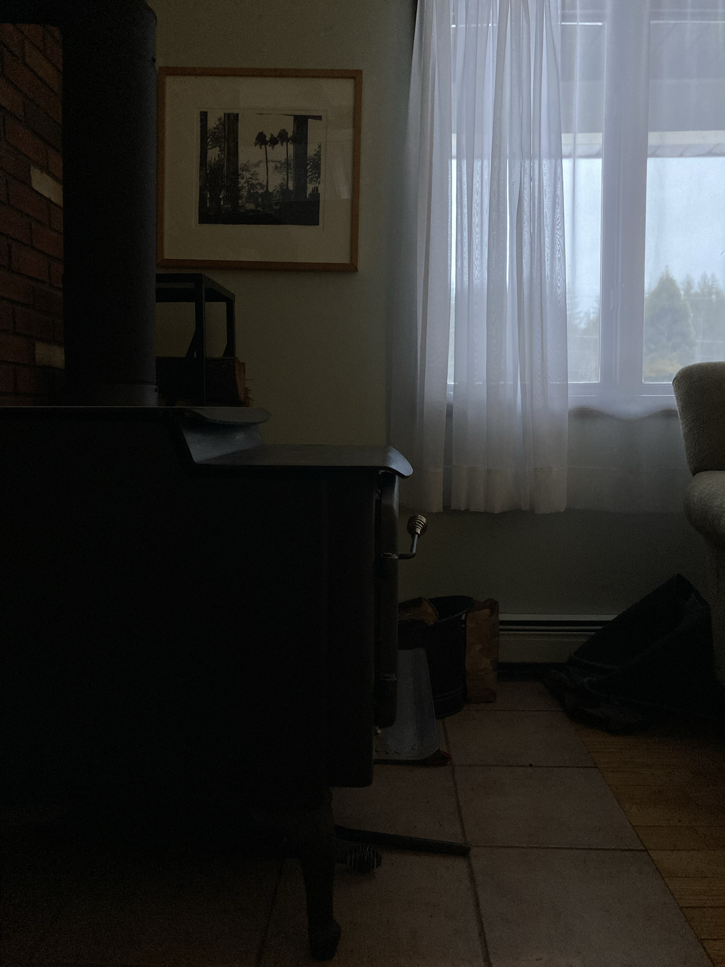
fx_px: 782
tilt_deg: -3.9
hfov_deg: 49.7
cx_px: 362
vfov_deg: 63.4
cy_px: 484
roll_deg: +0.1
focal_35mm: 28
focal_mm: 3.99
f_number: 1.8
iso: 400
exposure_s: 1/58
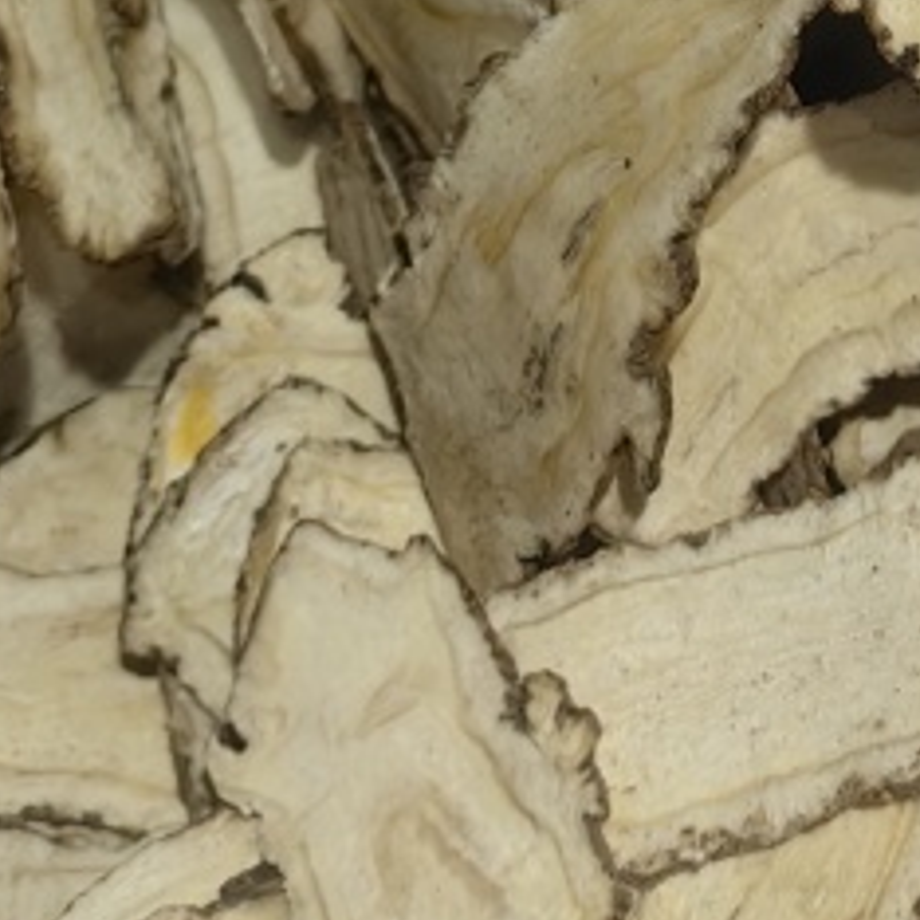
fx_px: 3277
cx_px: 1207
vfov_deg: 14.5
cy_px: -596
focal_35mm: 109
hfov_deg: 15.2
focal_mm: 5.75
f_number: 2
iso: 160
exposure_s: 1/1004
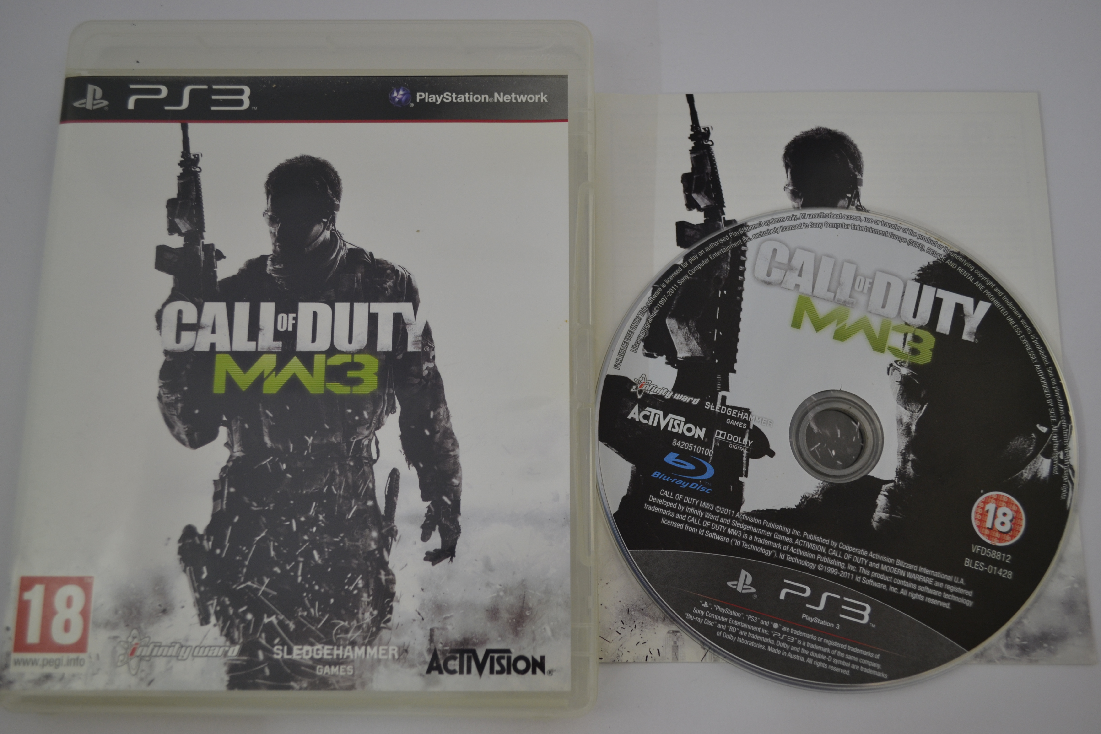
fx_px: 1009
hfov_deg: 57.2
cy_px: 367
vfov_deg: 40.0
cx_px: 550
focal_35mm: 33
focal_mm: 22
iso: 400
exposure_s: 1/25
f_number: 3.8
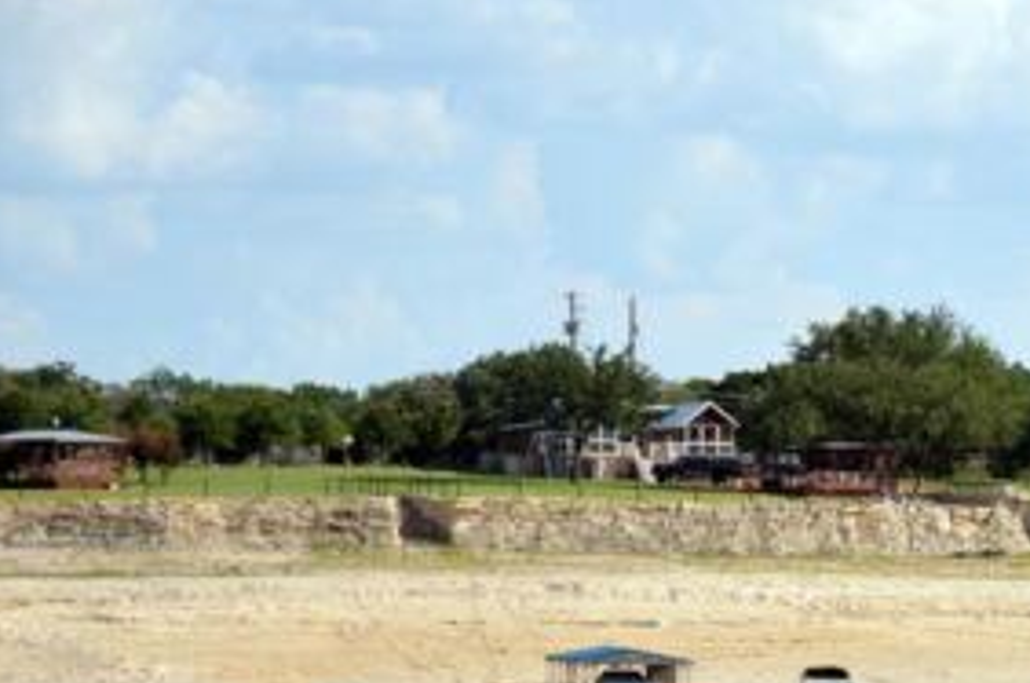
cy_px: 623
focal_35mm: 255
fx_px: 7287
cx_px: 1129
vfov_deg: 5.4
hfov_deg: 8.0
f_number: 6.3
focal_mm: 75
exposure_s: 1/640
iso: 100
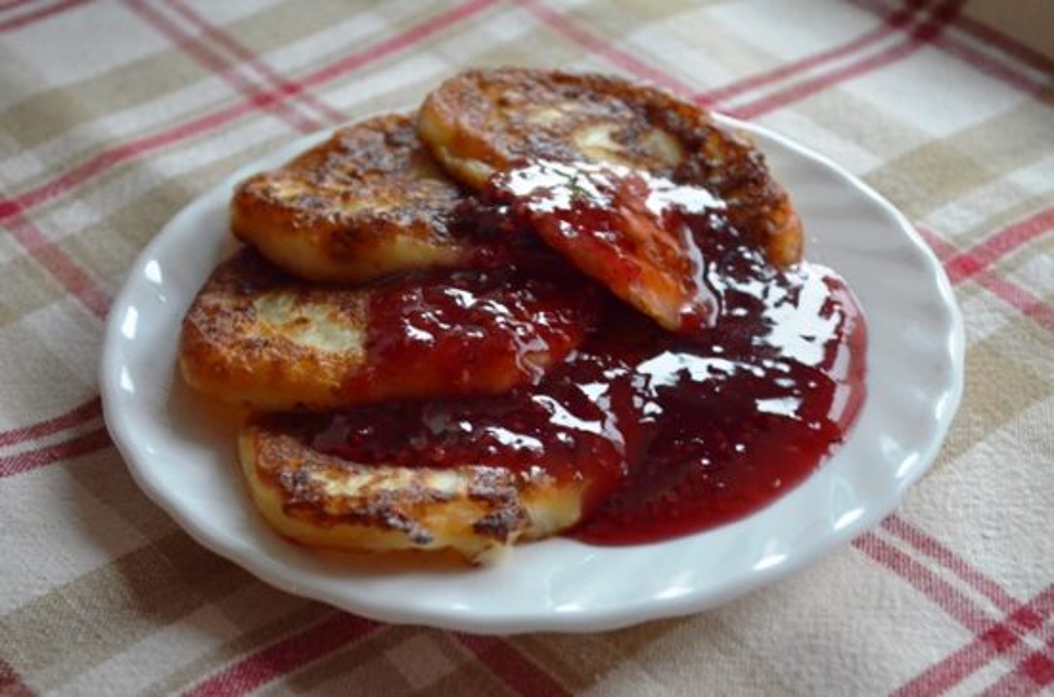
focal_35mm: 69
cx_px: 527
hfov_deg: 29.3
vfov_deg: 19.6
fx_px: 2015
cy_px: 348
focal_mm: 46
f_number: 6.3
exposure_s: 1/13
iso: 4000
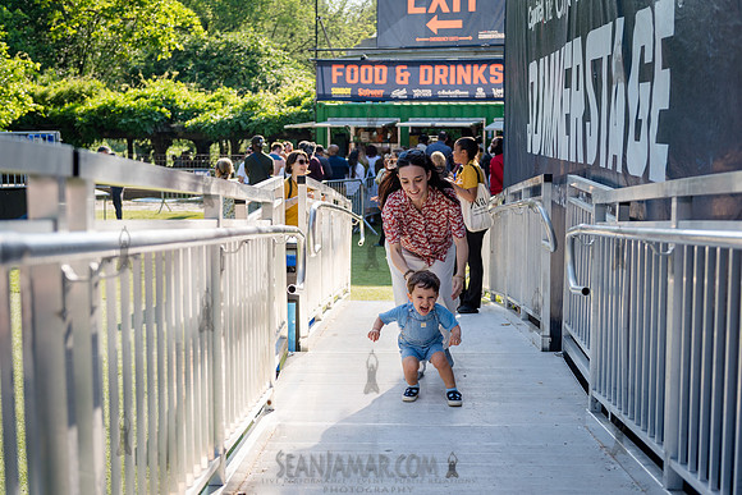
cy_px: 248
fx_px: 1110
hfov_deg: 37.0
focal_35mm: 54
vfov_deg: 25.1
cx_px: 371
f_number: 3.2
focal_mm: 52
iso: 200
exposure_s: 1/1000
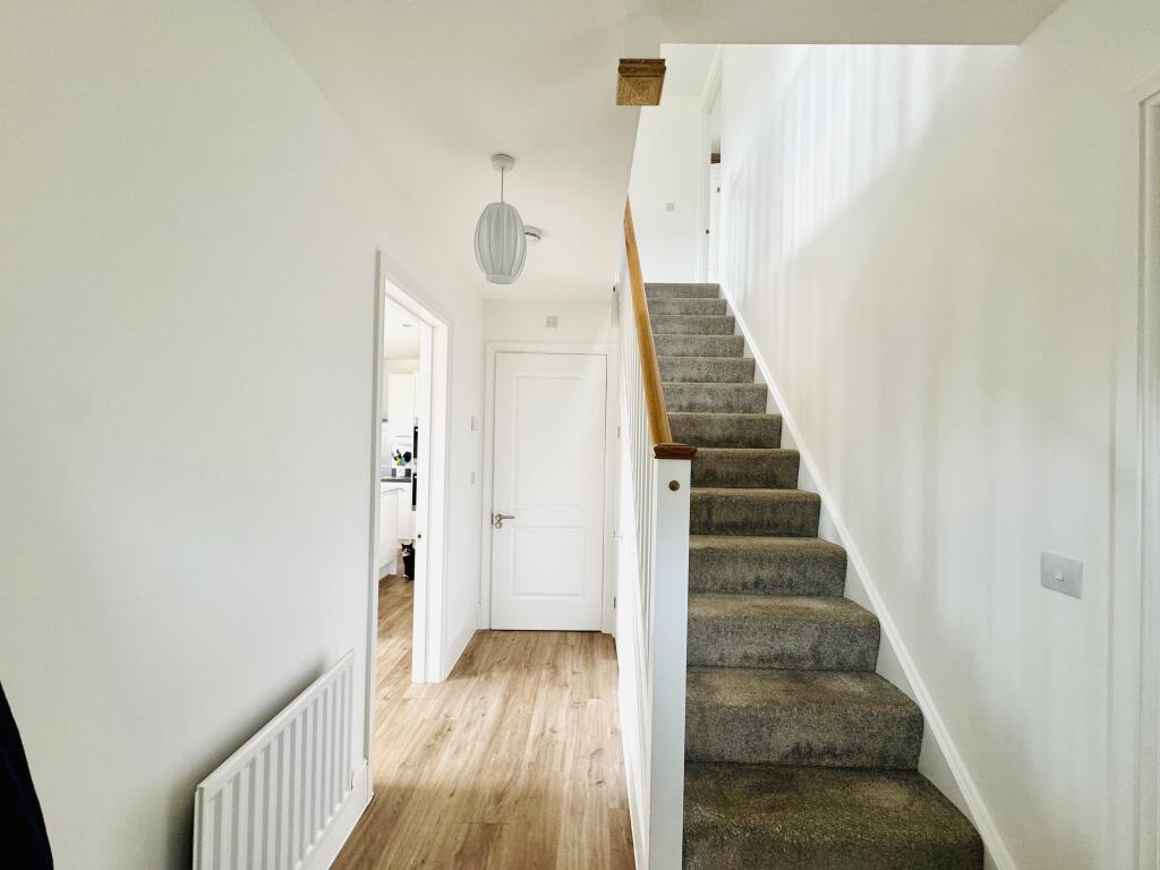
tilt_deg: +0.7
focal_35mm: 14
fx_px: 469
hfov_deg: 102.1
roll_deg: -0.4
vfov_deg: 85.7
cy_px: 435
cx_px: 580
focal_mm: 2.22
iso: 250
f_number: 2.2
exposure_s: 1/99
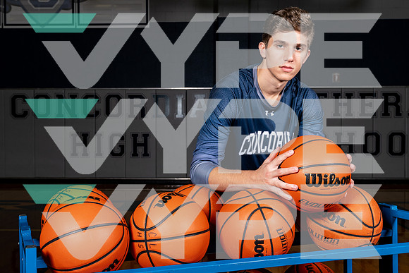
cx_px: 188
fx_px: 490
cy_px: 132
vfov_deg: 31.1
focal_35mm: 43
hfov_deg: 45.2
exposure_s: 1/125
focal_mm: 40
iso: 160
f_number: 8
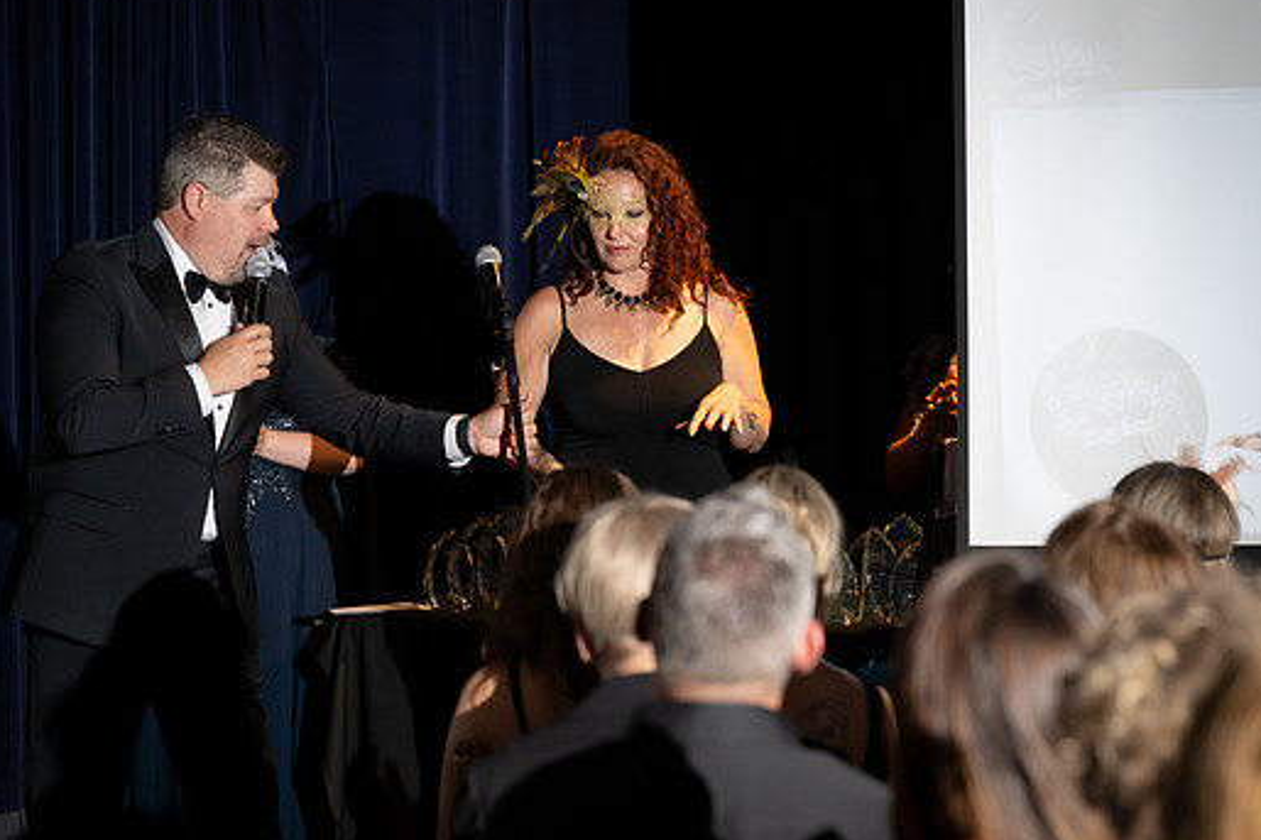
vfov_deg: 8.1
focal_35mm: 169
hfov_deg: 12.2
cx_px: 578
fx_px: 5917
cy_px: 437
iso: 2500
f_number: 5
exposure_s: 1/200
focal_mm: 150
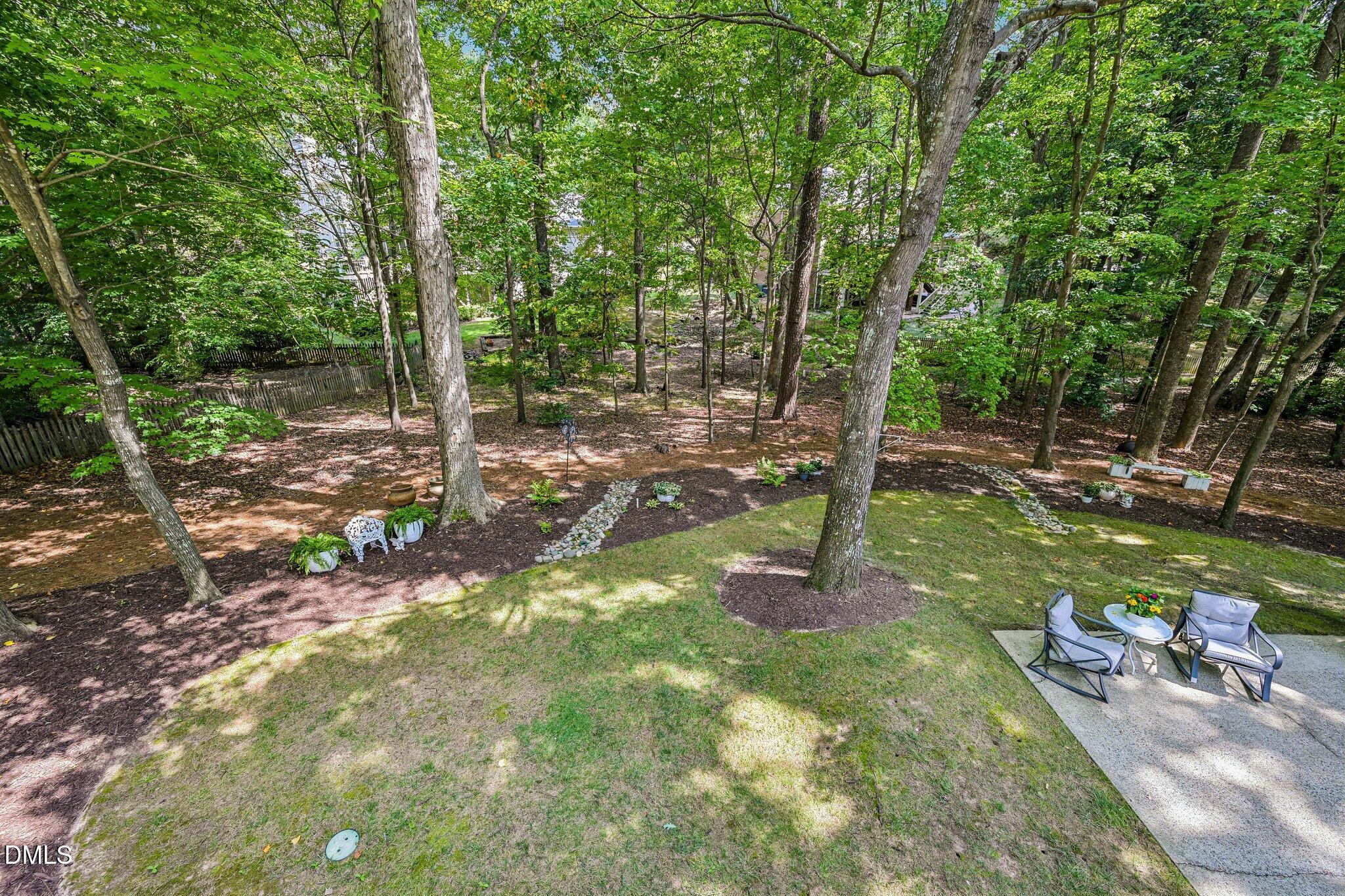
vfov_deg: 81.2
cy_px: 448
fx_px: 523
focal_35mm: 14
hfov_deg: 104.3
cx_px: 672
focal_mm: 14
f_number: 8
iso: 100
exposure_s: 1/25
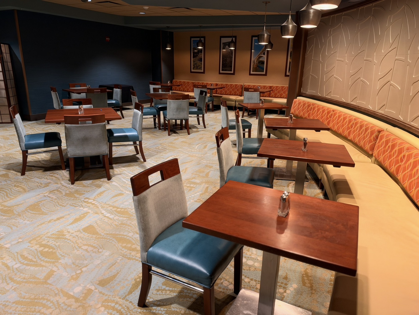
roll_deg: -1.1
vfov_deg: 56.8
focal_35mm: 24
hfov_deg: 71.6
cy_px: 158
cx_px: 210
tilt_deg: -17.8
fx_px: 291
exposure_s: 1/60
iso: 320
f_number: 1.48
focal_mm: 6.93
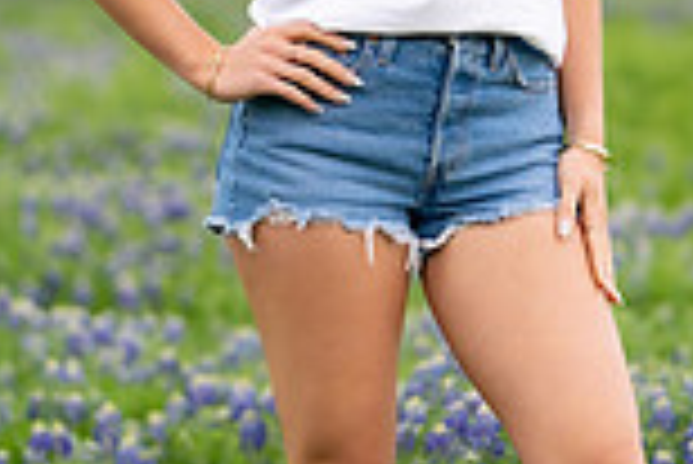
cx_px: 423
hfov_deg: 10.1
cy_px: 176
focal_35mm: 204
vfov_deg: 6.7
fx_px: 3931
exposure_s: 1/800
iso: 250
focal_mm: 50
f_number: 1.2
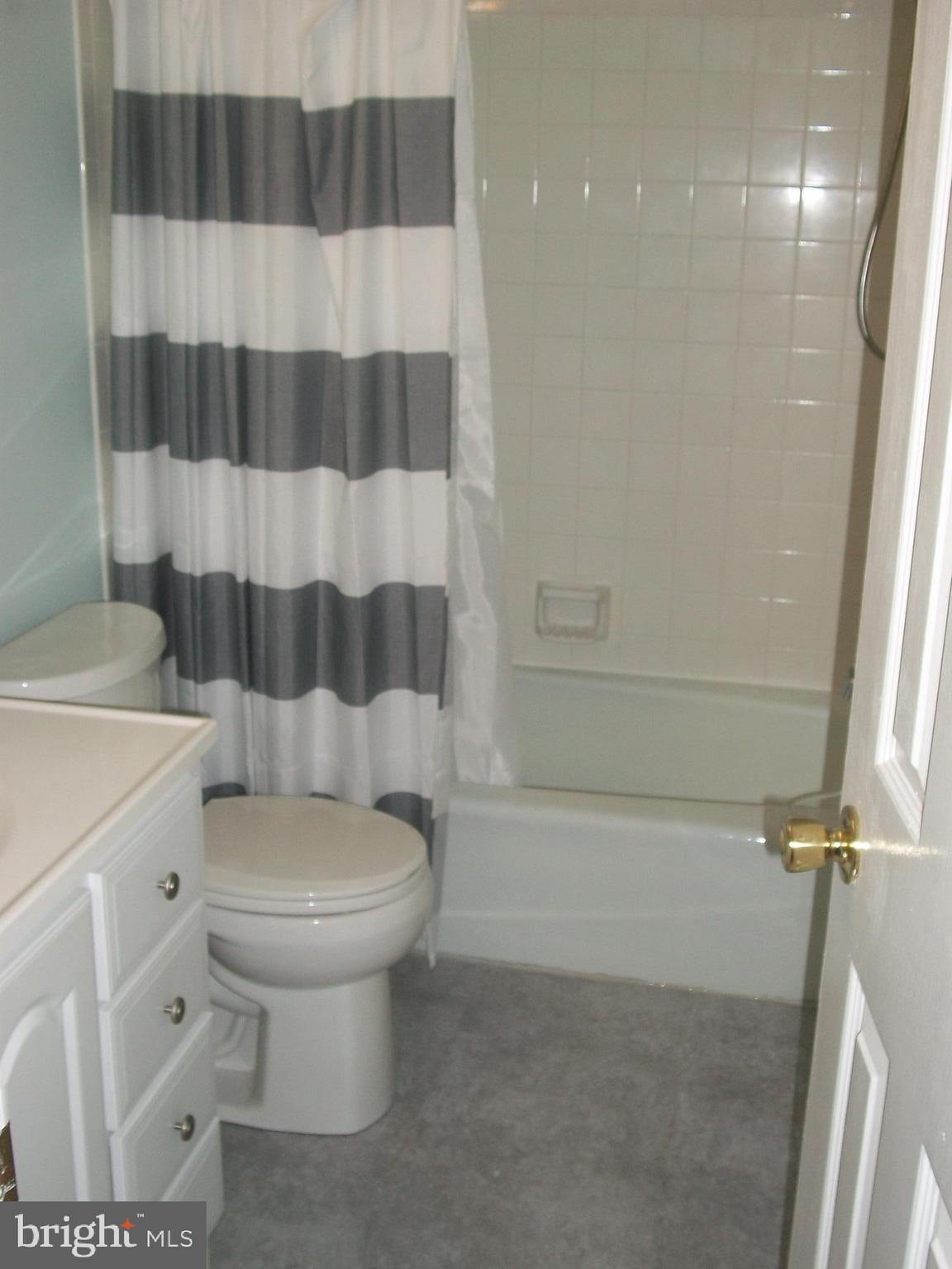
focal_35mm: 40
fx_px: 1467
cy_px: 634
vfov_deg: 46.8
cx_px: 476
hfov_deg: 36.0
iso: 80
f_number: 3.2
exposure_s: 1/80
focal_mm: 7.1
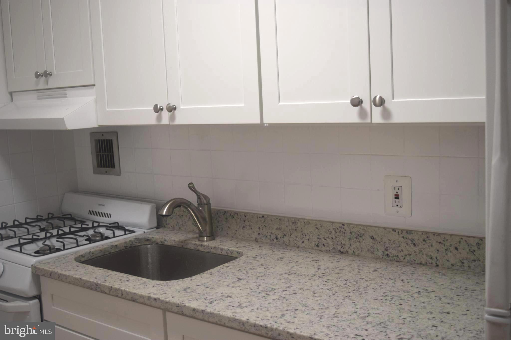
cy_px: 170
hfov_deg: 47.9
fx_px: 575
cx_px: 256
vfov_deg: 33.0
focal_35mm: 40
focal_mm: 27
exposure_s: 1/60
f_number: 4
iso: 400
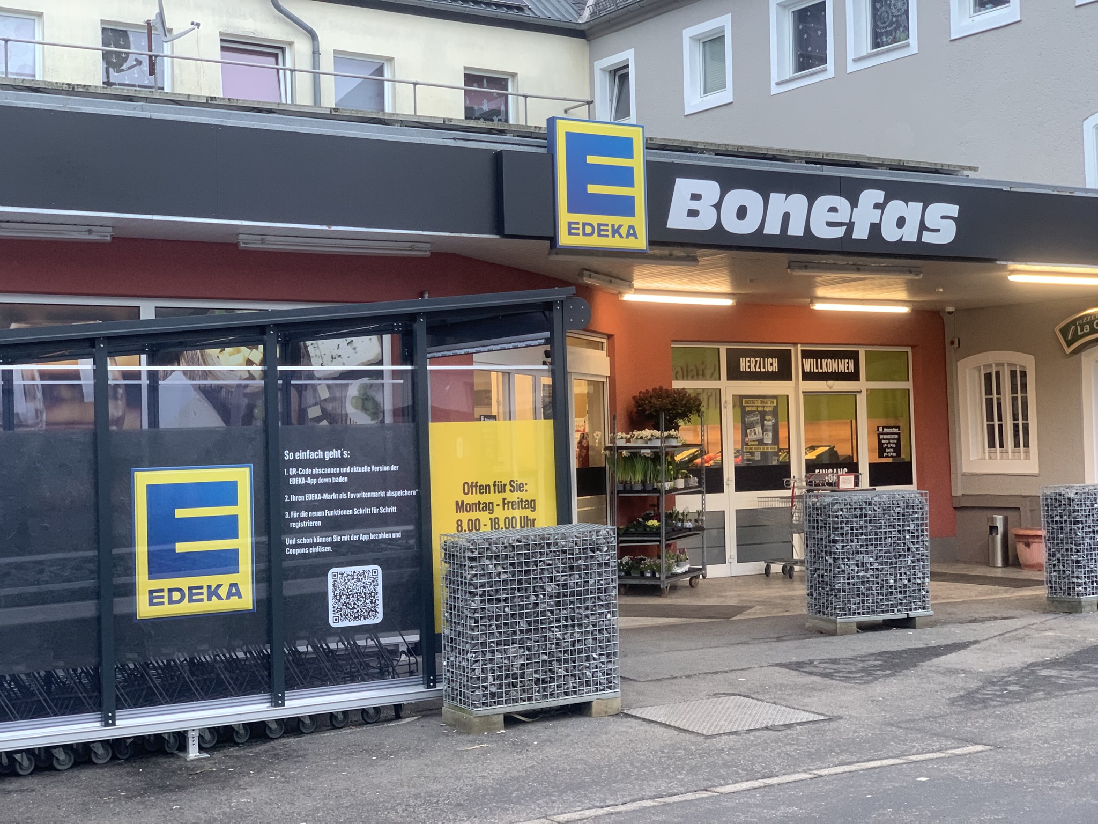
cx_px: 549
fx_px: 1649
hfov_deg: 36.8
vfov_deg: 28.0
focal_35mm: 52
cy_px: 412
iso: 125
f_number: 2.4
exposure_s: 1/66
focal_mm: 6
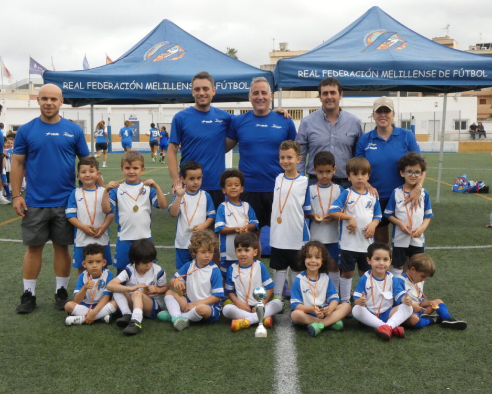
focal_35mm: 49
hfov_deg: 38.0
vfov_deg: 30.9
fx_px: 714
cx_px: 242
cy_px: 195
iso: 800
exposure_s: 1/800
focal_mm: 8.2
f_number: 5.6
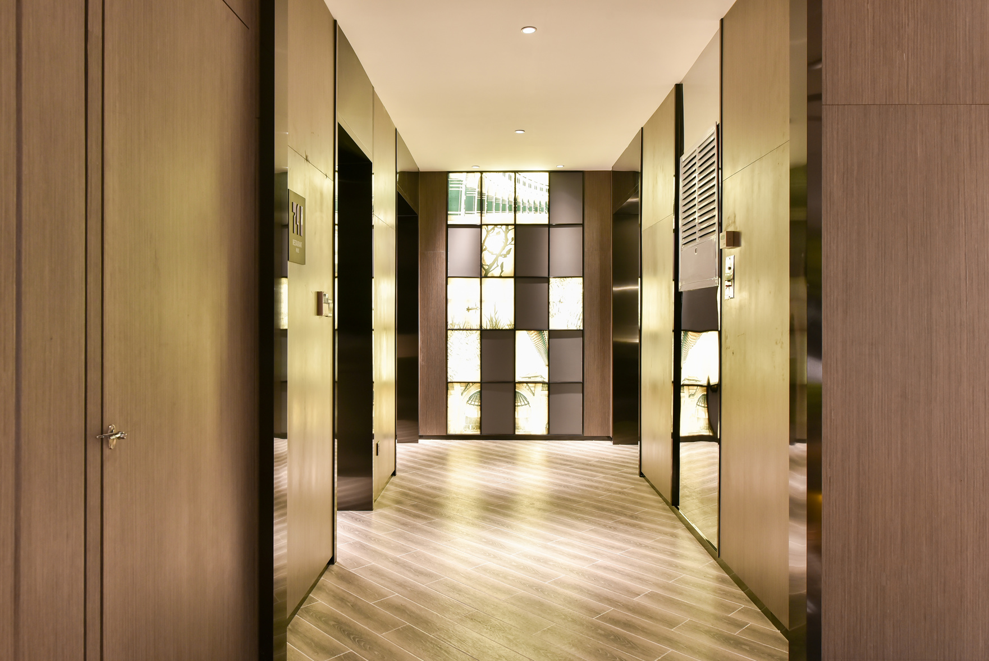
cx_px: 494
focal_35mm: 24
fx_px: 660
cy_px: 330
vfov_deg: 53.2
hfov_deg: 73.7
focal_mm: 24
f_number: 9
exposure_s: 1/4
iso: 320
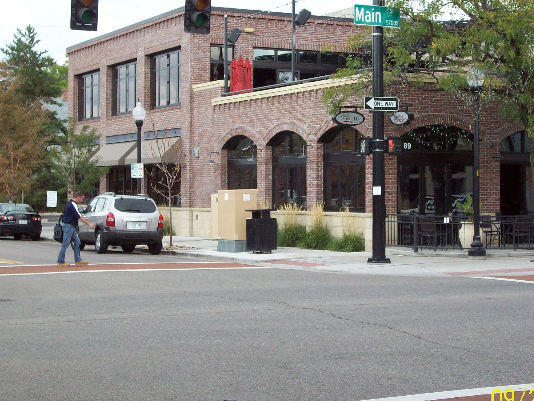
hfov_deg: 23.8
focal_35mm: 82
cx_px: 322
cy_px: 191
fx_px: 1265
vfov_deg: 18.0
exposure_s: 1/181
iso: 81
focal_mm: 10.7
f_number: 3.8
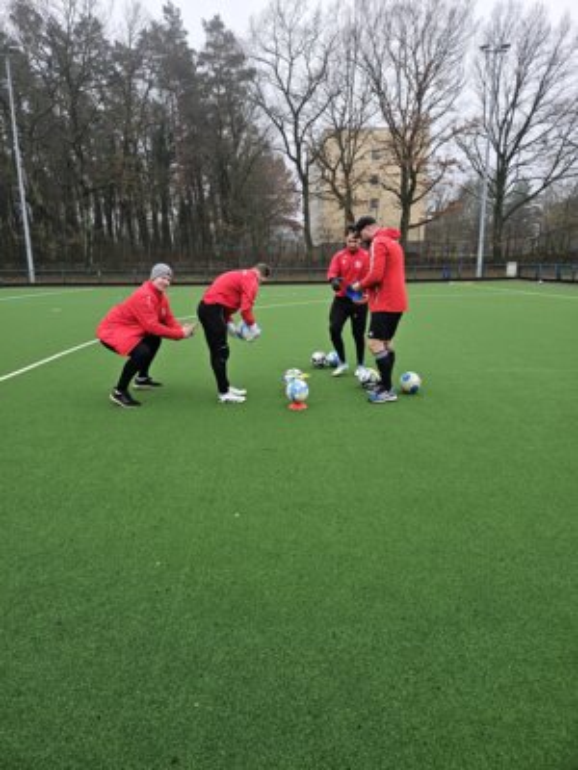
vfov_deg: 73.9
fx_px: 512
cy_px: 385
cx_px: 289
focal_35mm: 23
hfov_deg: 58.9
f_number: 1.8
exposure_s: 1/180
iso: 64
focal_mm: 5.4
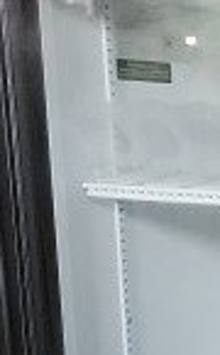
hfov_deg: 8.3
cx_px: 543
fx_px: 1379
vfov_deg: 13.6
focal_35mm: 143
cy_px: 562
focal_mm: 6.7
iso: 640
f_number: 1.8
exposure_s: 1/40
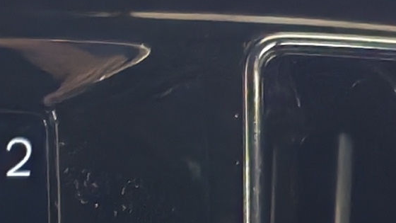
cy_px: 976
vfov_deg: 4.4
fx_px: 2594
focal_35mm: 247
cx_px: -419
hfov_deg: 8.3
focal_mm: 6.12
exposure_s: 1/50
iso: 1600
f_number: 1.9
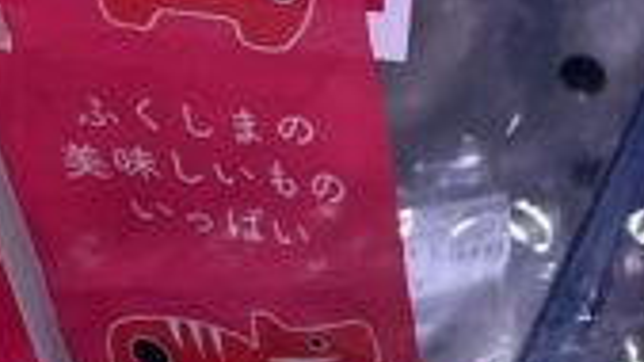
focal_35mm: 214
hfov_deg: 8.9
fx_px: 3654
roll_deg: -0.1
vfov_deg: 5.7
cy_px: 175
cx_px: 1646
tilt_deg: -25.7
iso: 32
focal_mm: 4.2
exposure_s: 1/125
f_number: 1.6
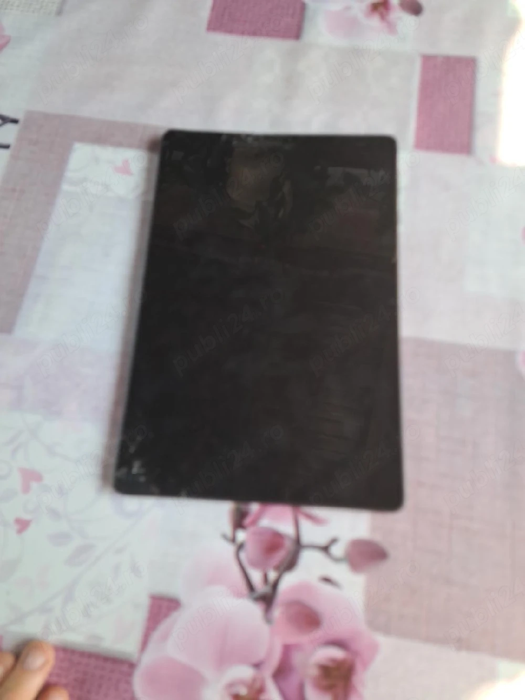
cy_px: 350
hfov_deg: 56.8
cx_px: 262
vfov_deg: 71.6
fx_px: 485
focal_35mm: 24
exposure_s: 1/100
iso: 50
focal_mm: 5.23
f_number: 1.8
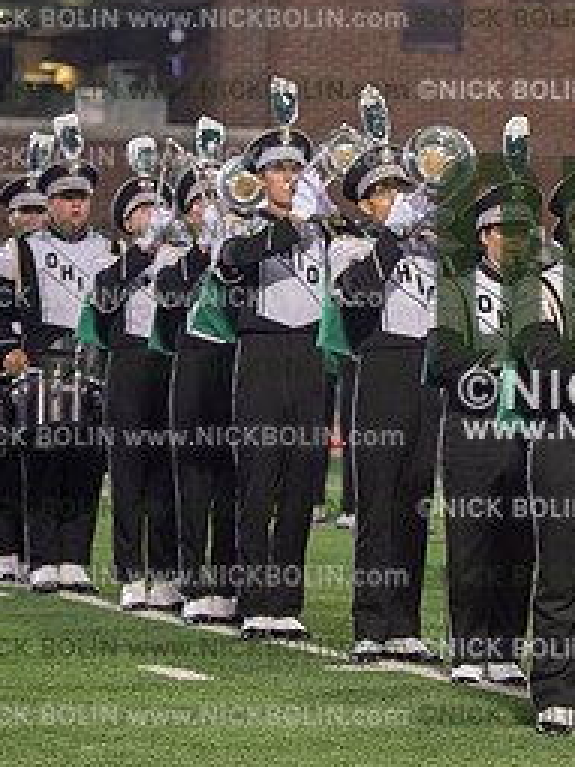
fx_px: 4943
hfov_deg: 6.6
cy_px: 298
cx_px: 647
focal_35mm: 223
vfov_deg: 8.9
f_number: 2.8
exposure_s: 1/200
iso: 2500
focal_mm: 102
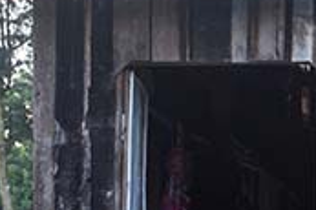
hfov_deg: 10.5
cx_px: 318
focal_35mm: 194
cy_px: 264
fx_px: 1701
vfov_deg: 7.0
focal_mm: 35
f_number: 8
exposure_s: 1/160
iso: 800
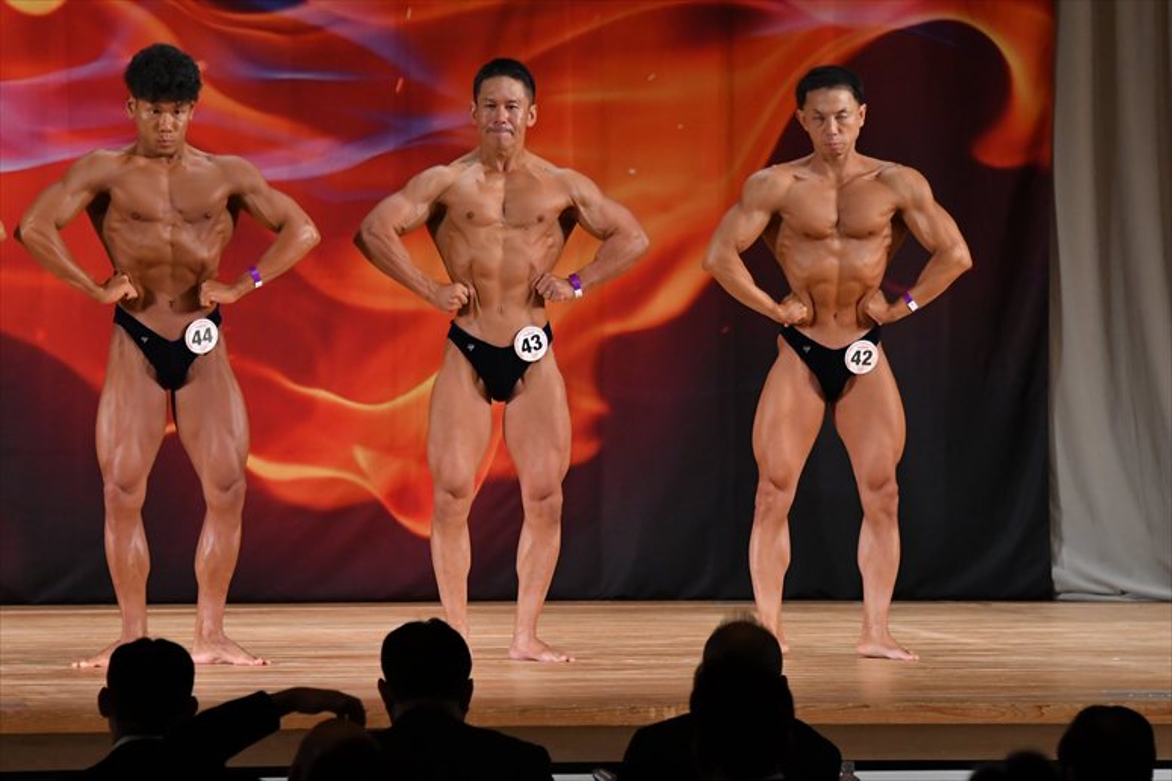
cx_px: 586
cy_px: 390
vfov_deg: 6.3
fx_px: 7061
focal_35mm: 217
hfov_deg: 9.5
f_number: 5.6
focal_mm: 145
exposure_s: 1/400
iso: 3200
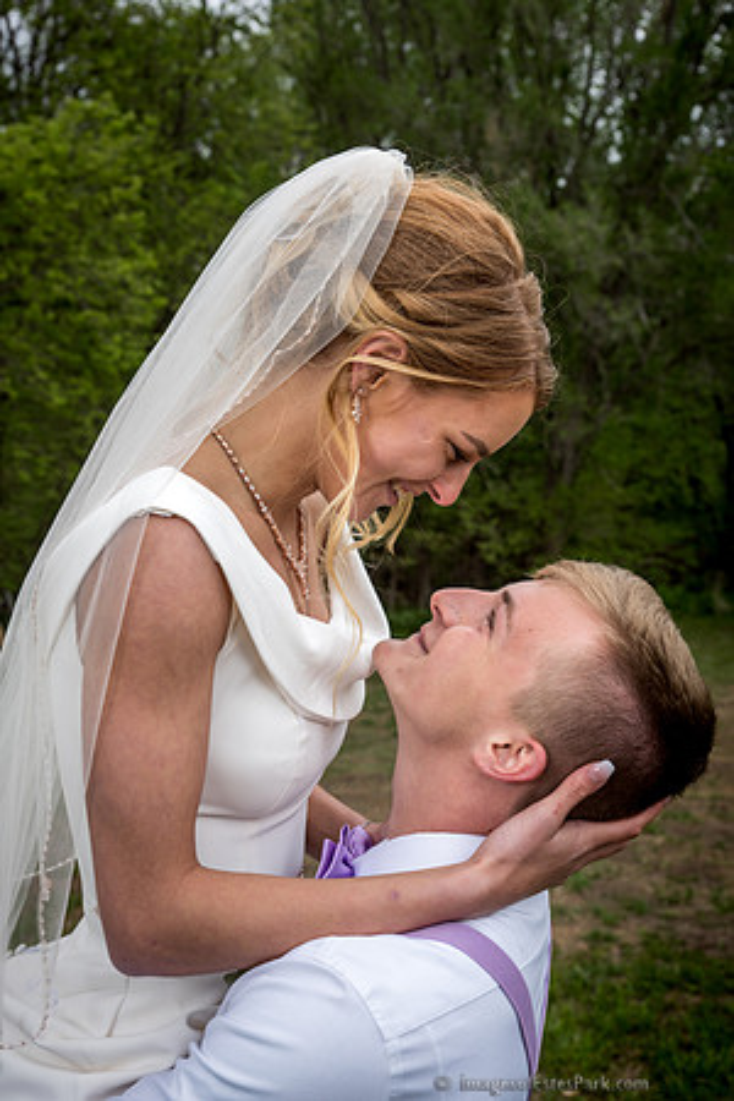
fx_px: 1376
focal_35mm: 45
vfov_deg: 43.6
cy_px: 550
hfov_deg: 29.9
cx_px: 367
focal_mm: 45
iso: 100
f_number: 7.1
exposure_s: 1/80
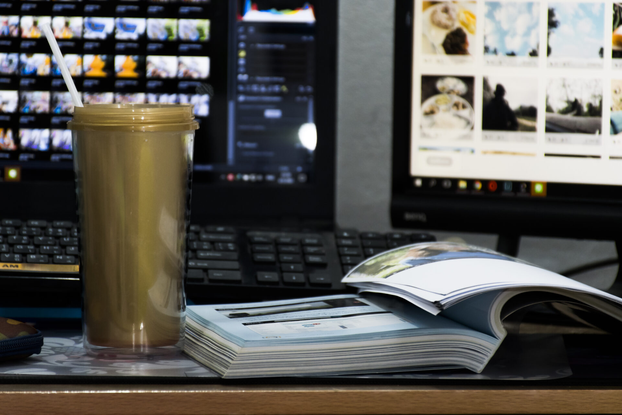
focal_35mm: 210
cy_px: 208
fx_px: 3628
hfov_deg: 9.8
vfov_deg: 6.5
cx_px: 311
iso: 1600
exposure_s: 1/125
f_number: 5.6
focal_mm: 140
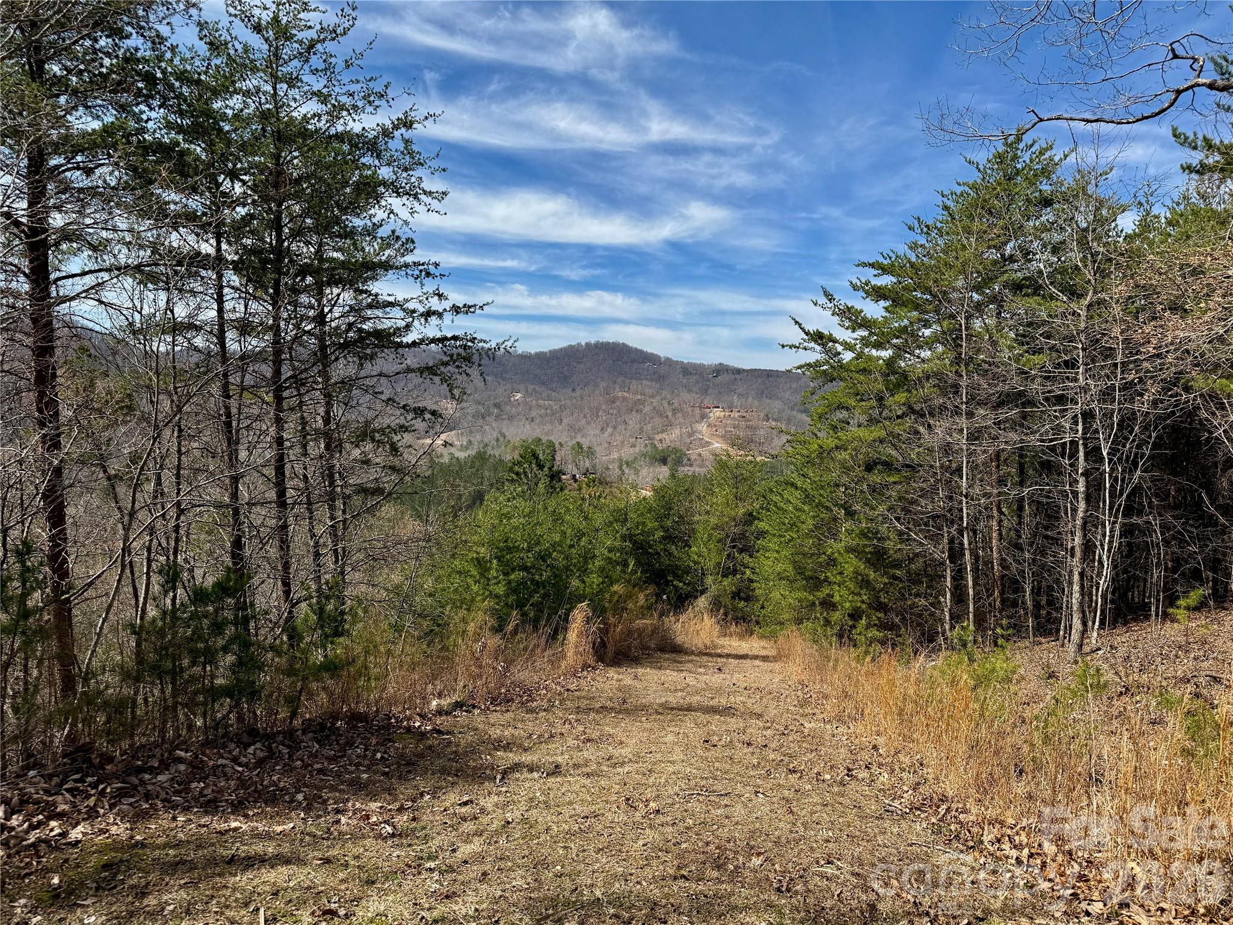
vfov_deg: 56.8
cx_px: 616
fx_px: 855
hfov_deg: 71.6
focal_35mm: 24
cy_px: 462
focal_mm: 6.76
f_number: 1.78
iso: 80
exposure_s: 1/4167
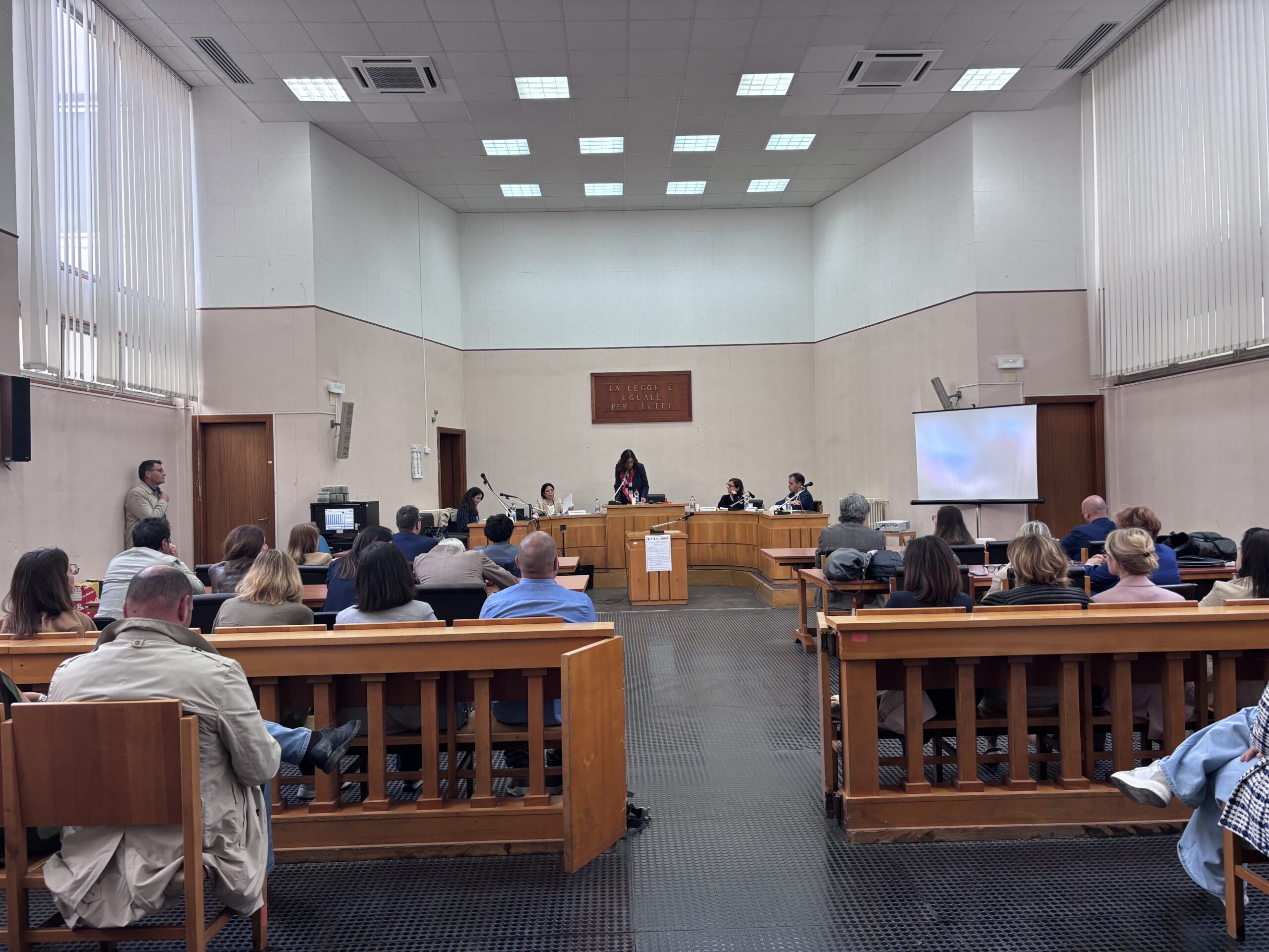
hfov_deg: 67.3
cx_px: 634
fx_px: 953
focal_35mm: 26
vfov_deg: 53.1
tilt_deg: +0.0
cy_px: 476
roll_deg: +0.9
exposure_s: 1/100
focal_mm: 5.96
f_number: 1.6
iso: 80
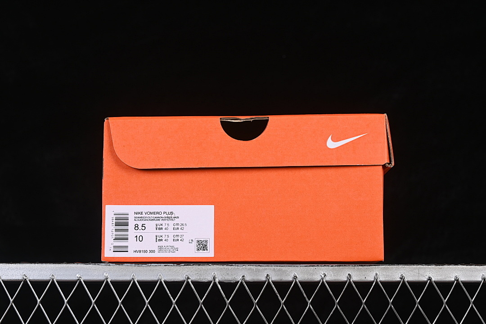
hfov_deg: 27.0
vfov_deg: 18.2
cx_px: 243
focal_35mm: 75
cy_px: 162
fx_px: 1012
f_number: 8
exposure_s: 1/80
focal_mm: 50
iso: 160
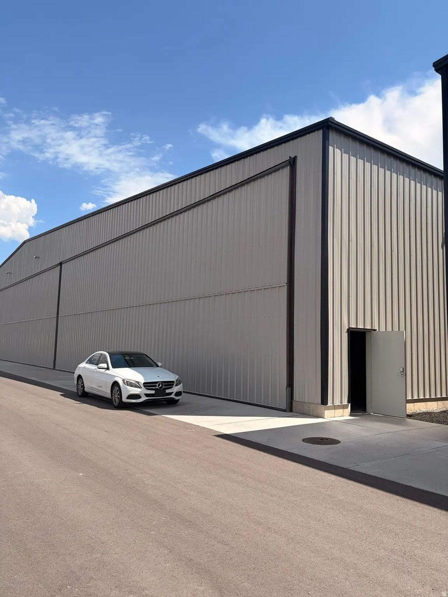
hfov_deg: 53.1
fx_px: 449
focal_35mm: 26
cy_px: 298
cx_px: 224
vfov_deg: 67.3
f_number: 1.6
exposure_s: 1/3279
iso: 50
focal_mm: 5.96
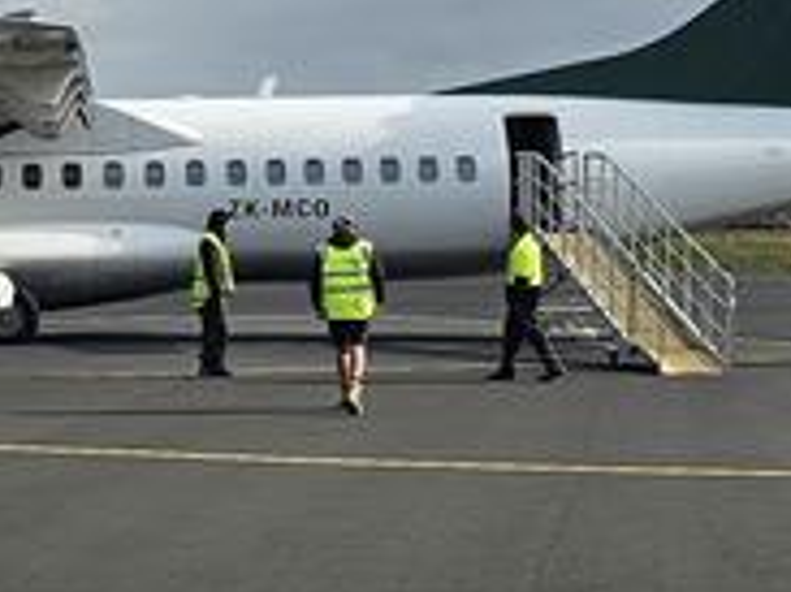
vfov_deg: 11.4
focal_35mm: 129
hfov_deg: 15.2
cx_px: 203
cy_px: 130
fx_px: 2946
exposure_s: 1/929
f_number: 1.7
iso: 10
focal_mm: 6.3
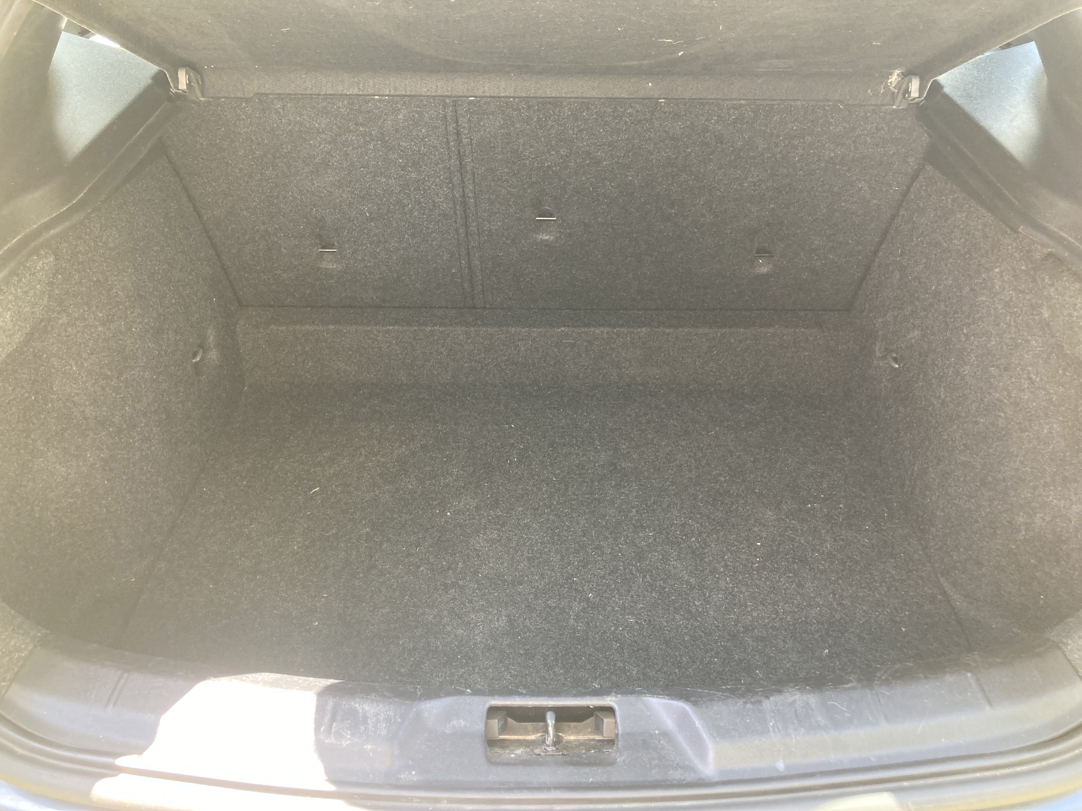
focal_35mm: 28
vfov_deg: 49.7
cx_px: 541
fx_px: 875
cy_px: 406
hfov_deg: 63.4
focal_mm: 3.99
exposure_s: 1/64
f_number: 1.8
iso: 80
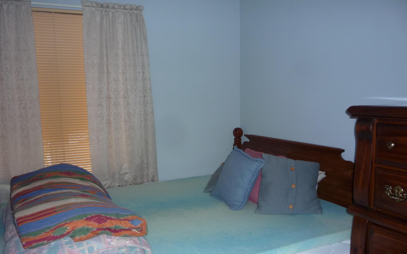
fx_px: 355
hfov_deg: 59.7
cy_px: 141
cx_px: 204
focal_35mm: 32
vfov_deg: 39.4
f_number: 3.3
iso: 200
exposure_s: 1/30
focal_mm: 5.2
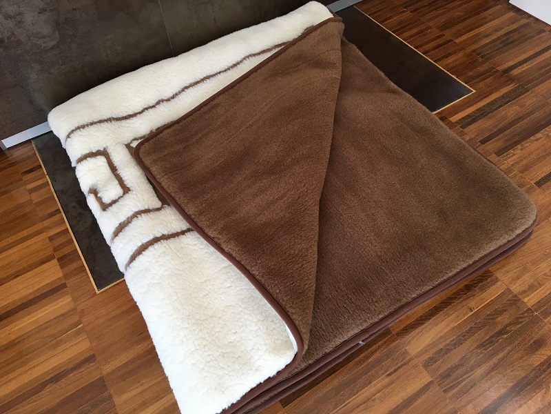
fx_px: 462
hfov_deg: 61.7
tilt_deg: -54.7
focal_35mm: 29
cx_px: 276
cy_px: 207
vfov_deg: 48.2
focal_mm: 4.15
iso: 64
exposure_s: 1/33
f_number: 2.2
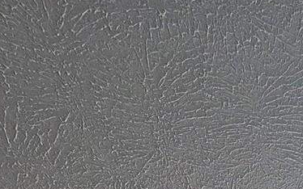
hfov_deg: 27.8
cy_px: 464
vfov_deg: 14.2
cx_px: 407
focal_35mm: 59
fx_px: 487
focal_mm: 2.2
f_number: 2.2
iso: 400
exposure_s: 1/60
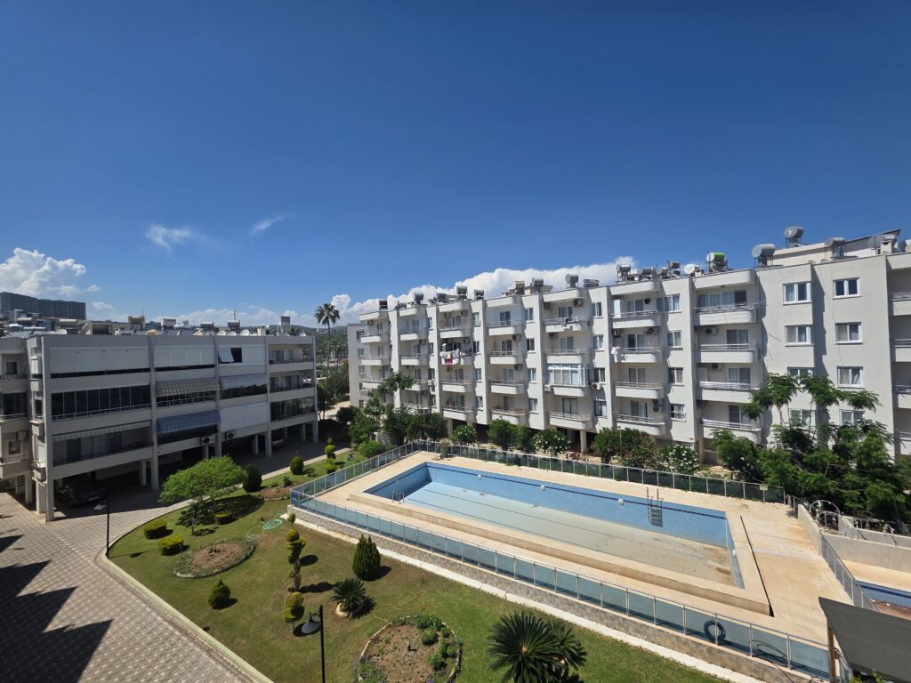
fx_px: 342
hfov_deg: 106.2
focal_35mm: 13
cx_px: 456
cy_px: 342
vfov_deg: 89.9
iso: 40
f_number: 1.9
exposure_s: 1/3727
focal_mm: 2.2
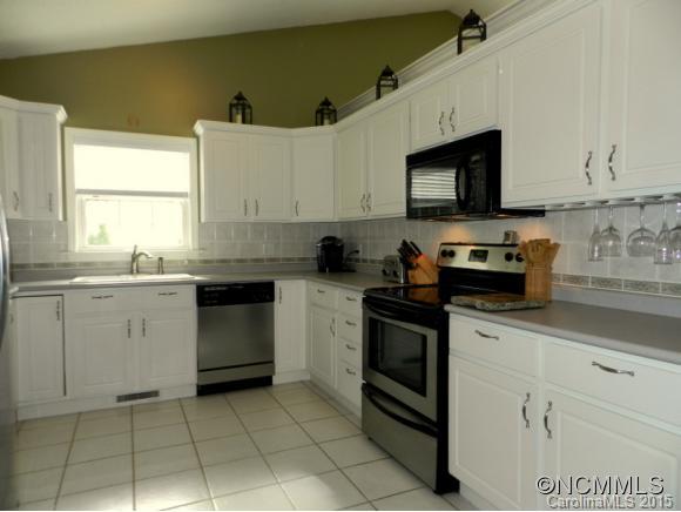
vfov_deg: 59.0
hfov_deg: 73.9
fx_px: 453
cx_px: 340
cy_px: 256
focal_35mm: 23
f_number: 3.4
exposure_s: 1/30
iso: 180
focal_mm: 4
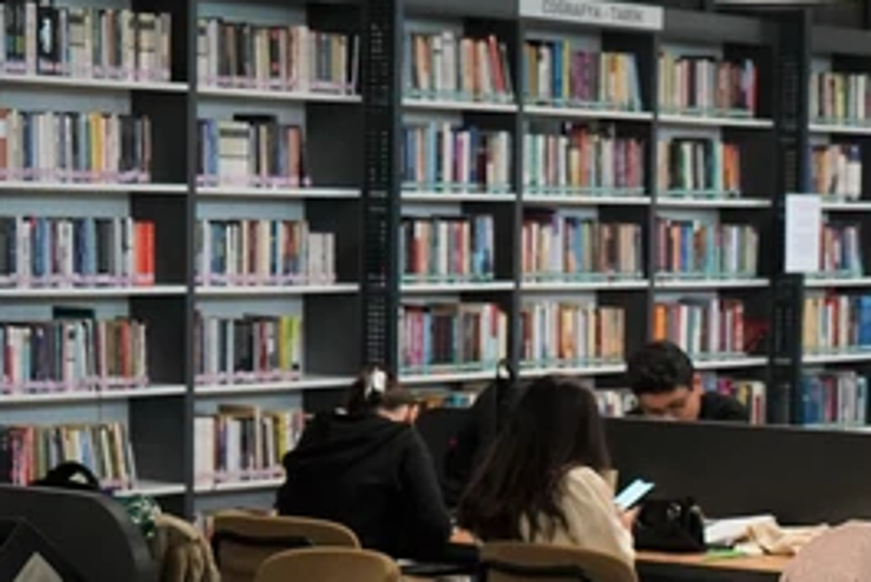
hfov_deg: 16.5
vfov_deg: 11.6
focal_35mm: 118
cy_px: 492
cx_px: 1088
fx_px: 2856
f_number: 4
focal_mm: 43
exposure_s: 1/160
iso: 4000
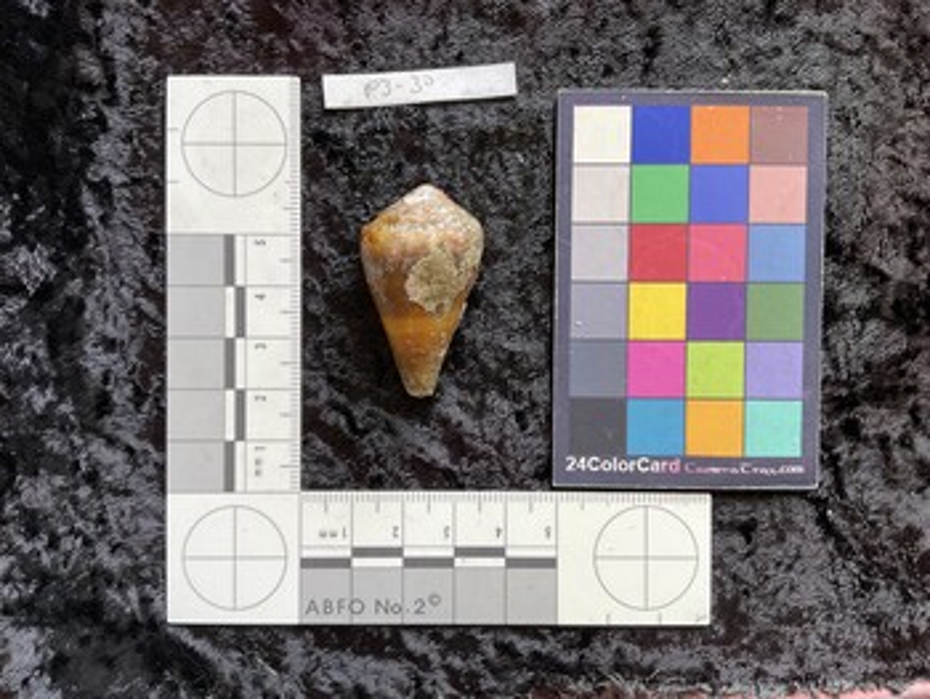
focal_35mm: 29
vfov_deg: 48.3
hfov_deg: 61.6
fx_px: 780
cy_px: 350
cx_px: 465
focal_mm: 3
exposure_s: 1/60
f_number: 1.8
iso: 64
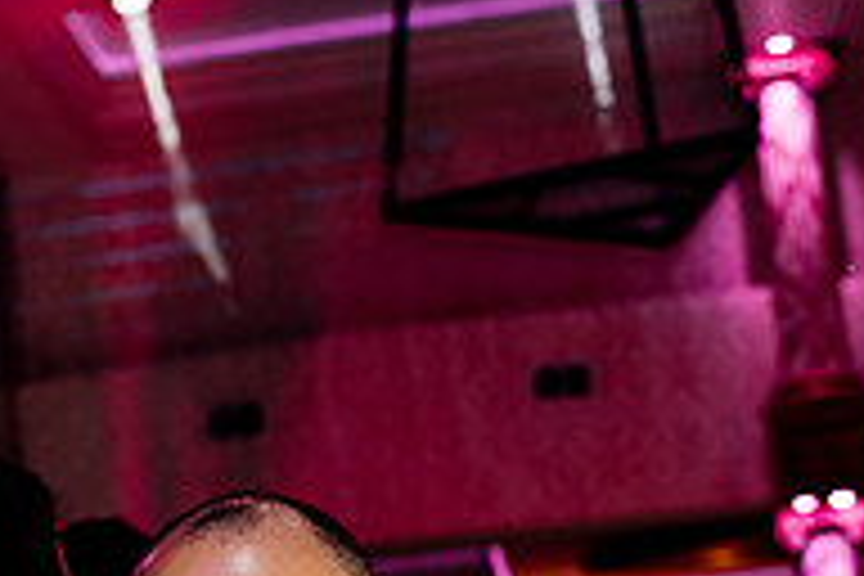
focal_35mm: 106
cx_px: 292
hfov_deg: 19.2
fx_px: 2544
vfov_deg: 12.4
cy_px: 808
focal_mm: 35
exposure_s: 1/200
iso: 1000
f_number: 2.8
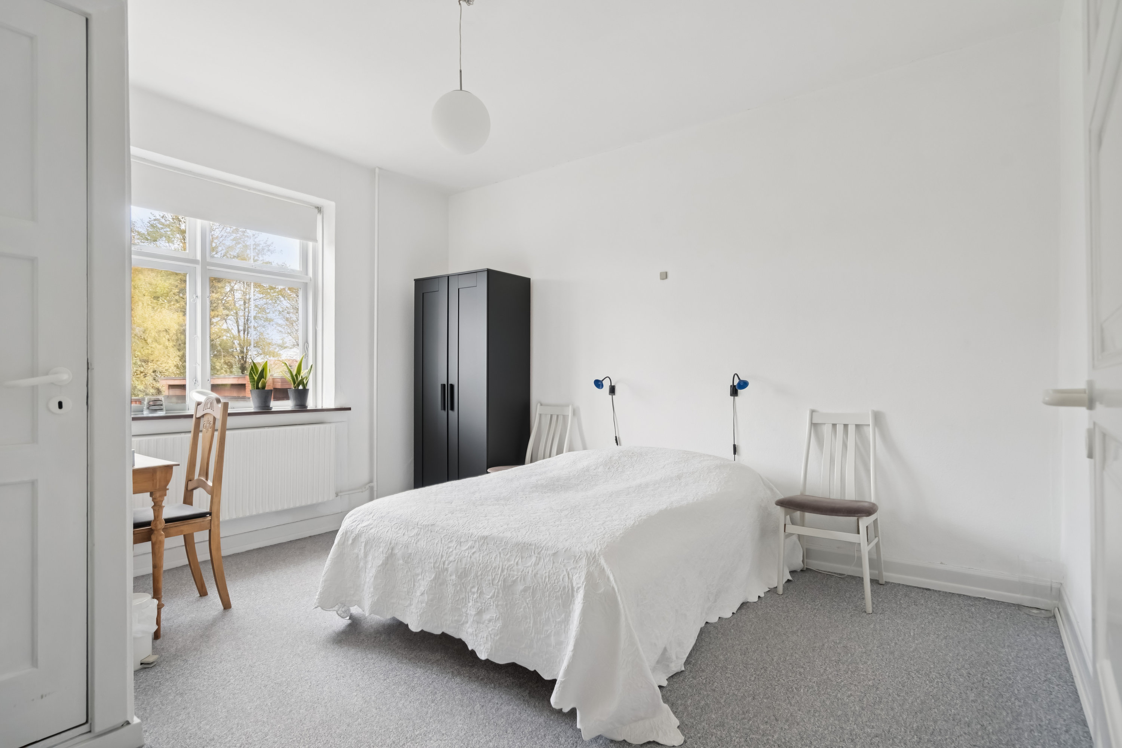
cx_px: 561
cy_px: 374
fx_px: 561
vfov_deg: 67.4
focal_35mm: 18
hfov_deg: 90.0
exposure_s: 1/25
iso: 400
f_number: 6.3
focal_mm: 18
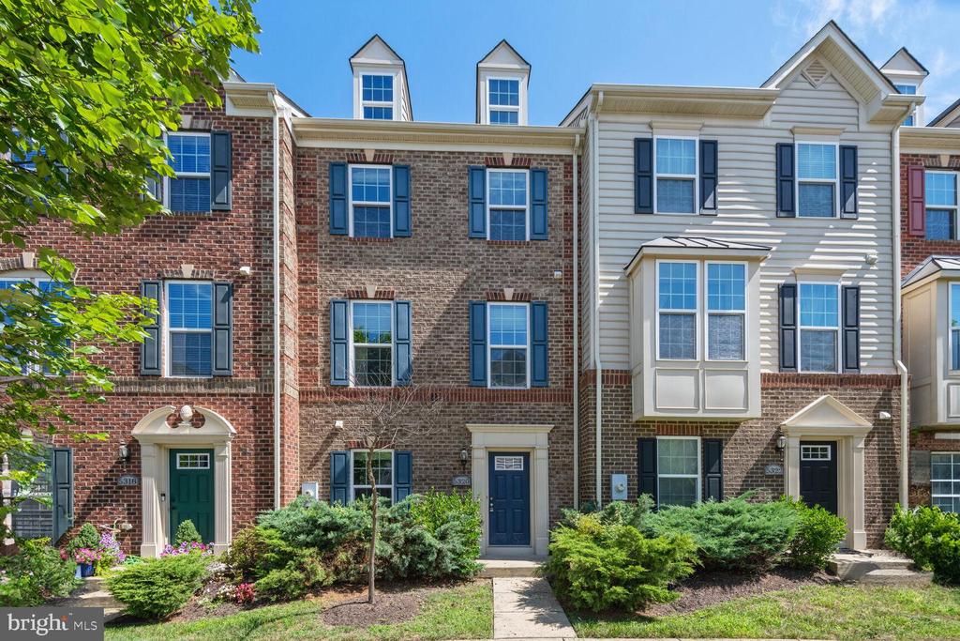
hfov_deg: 96.7
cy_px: 320
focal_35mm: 16
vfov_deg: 73.8
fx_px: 427
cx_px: 480
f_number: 8
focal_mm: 16
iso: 200
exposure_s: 1/320
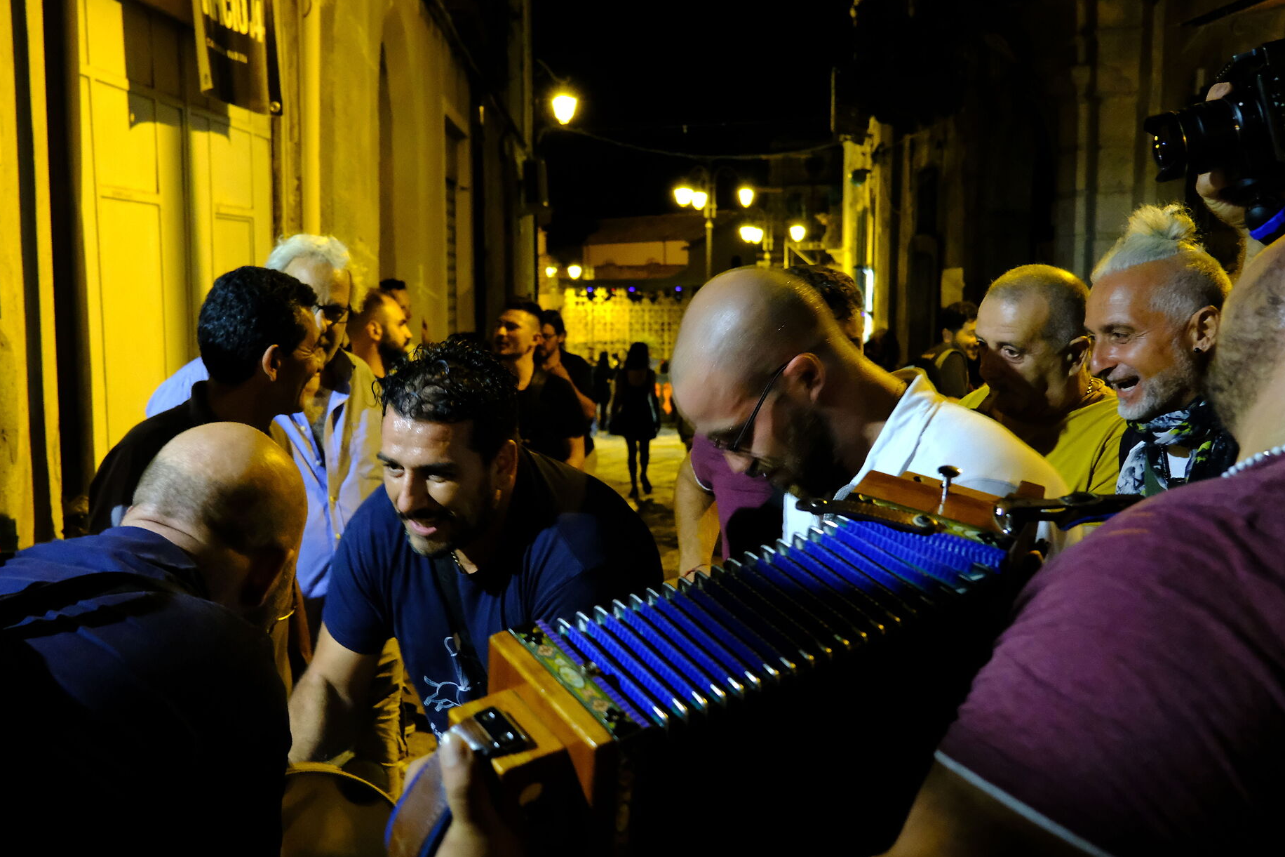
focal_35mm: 38
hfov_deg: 50.5
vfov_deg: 35.0
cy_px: 456
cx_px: 551
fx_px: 1356
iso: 6400
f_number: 4
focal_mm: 19.2
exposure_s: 1/60
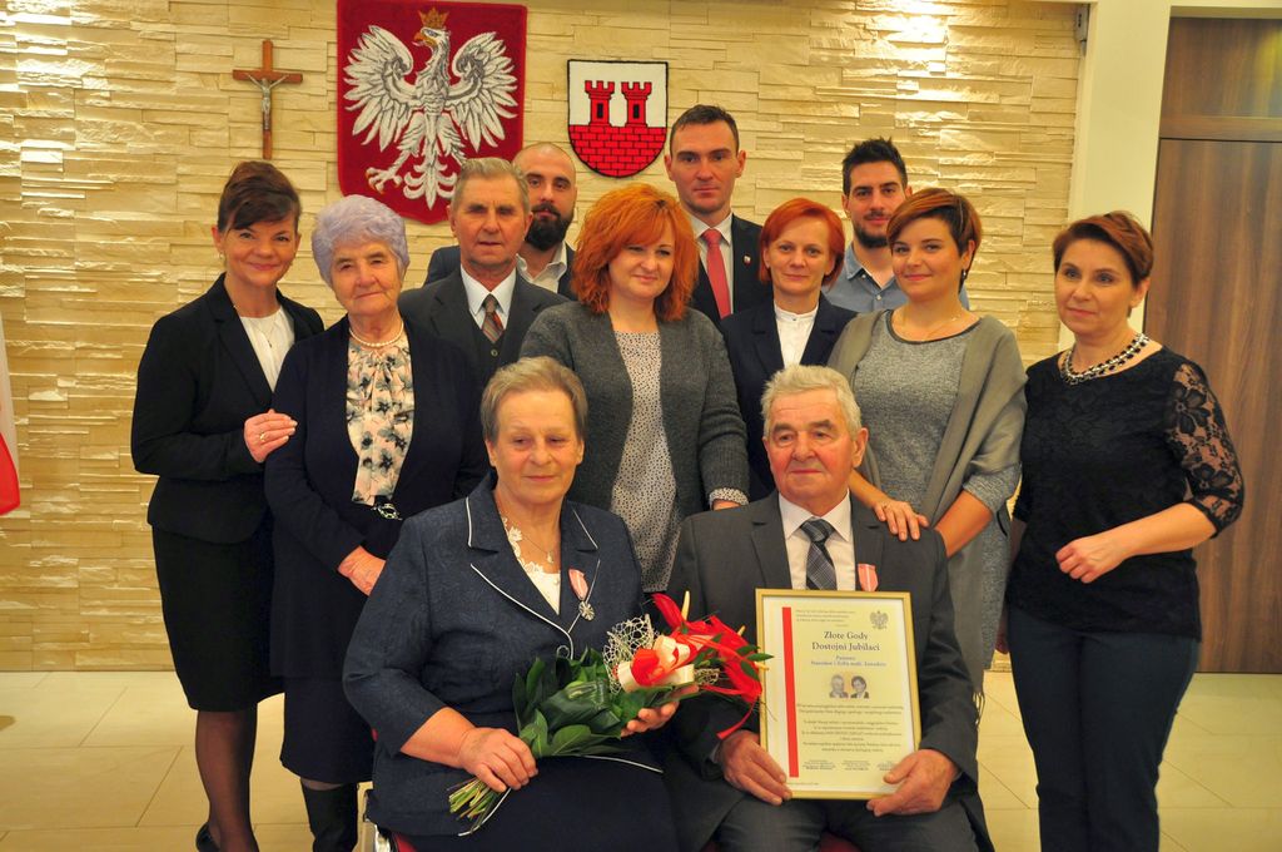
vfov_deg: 36.8
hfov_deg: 53.2
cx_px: 641
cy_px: 426
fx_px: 1280
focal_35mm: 36
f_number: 4
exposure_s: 1/13
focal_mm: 24
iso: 800
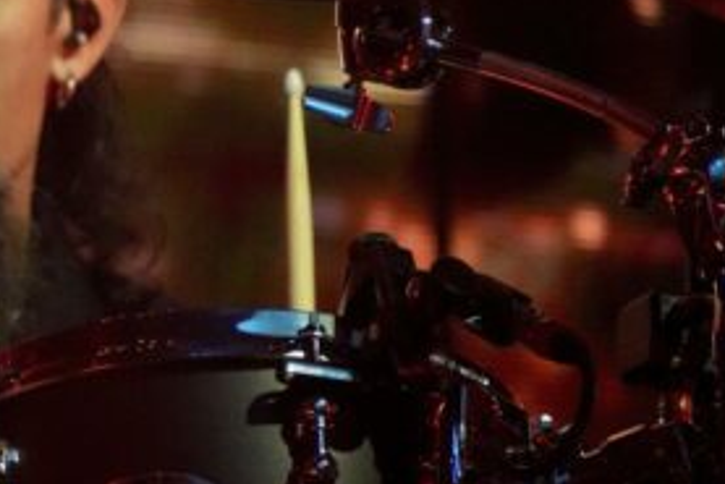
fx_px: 21708
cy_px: 194
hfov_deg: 1.9
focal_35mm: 1077
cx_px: -230
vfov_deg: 1.3
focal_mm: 259
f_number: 6.3
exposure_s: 1/320
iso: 6400
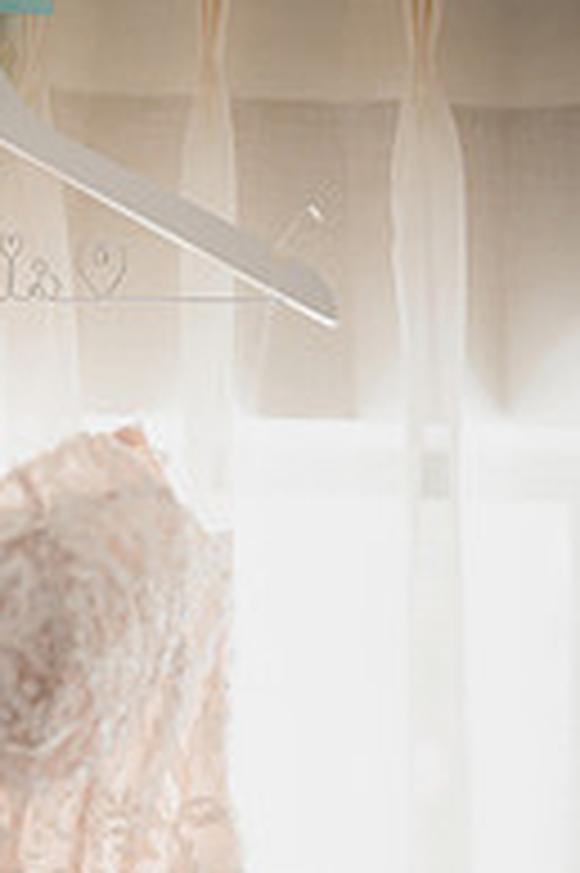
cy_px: 616
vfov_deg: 17.6
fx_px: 2808
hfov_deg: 11.6
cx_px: -63
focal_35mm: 116
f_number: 1.2
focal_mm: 50
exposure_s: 1/250
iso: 400
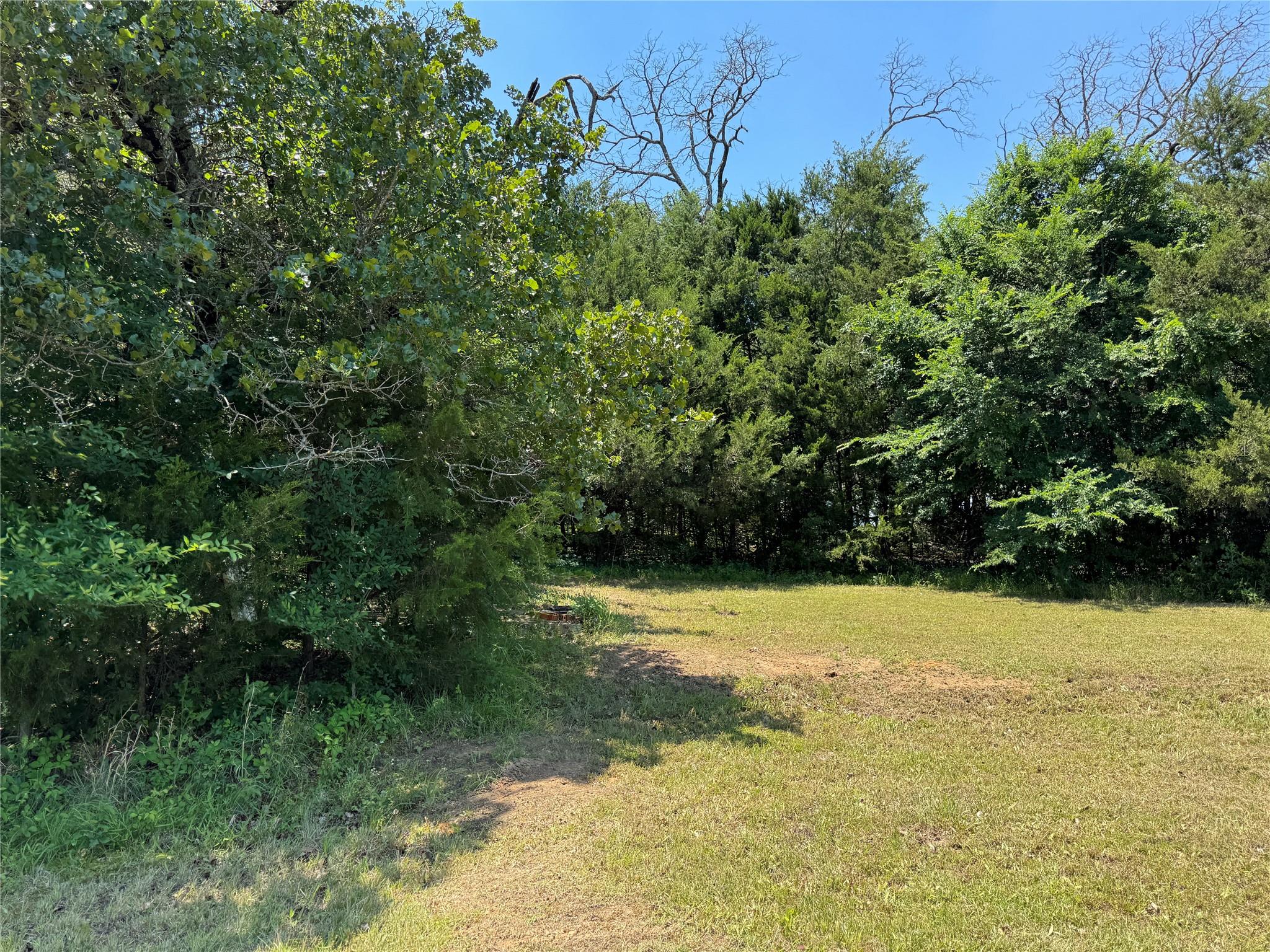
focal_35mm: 24
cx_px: 635
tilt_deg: +6.2
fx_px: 881
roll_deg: +0.3
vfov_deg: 56.8
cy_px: 476
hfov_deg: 71.6
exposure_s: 1/1215
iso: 80
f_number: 1.78
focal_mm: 6.76
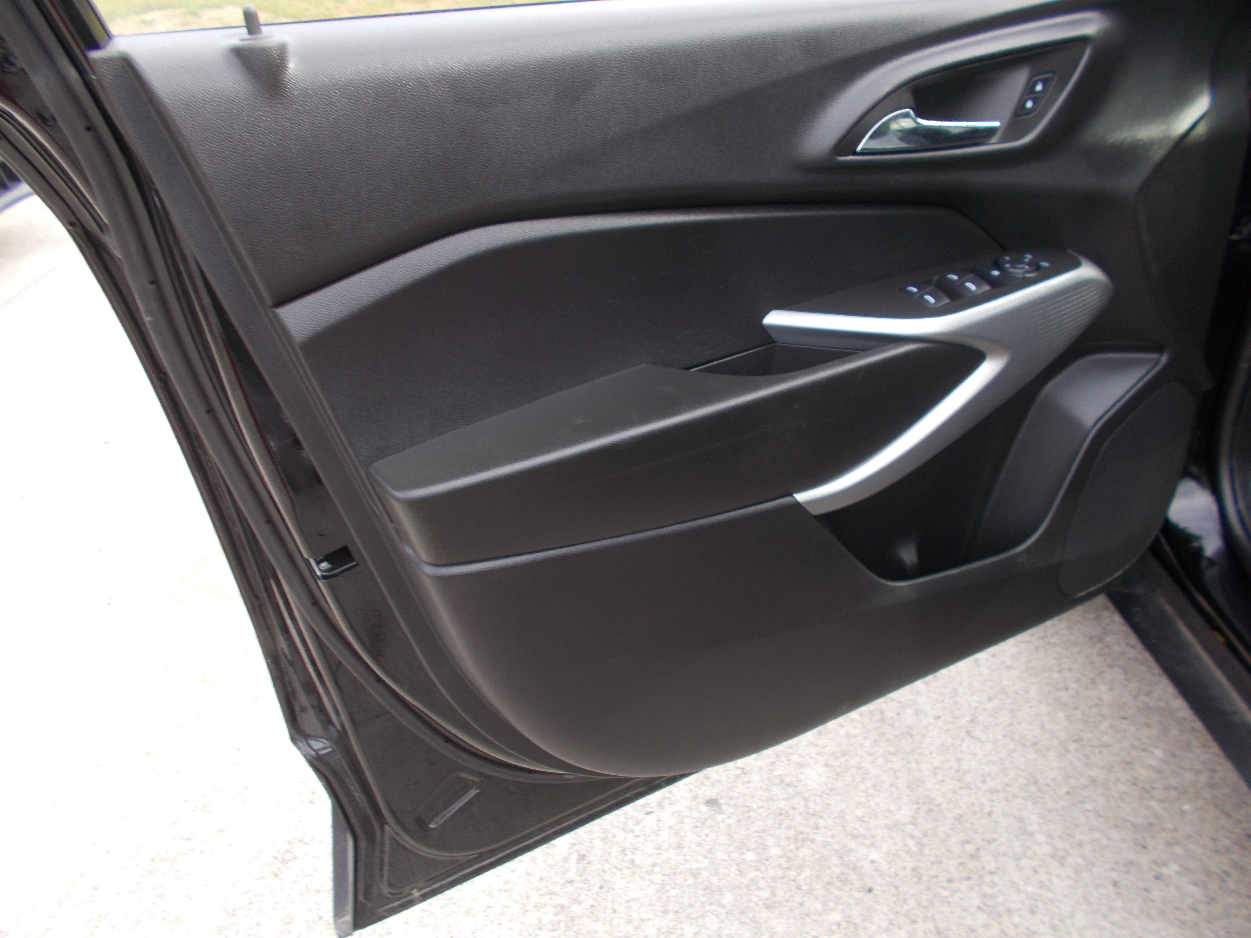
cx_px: 626
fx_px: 940
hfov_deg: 67.3
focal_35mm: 26
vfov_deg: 53.1
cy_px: 469
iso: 80
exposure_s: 1/60
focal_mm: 4.6
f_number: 3.2
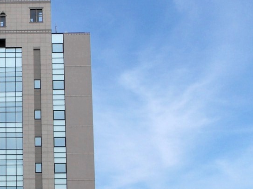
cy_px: 155
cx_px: -26
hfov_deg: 23.0
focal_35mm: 80
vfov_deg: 18.2
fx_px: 585
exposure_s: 1/128
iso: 50
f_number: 8
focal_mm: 7
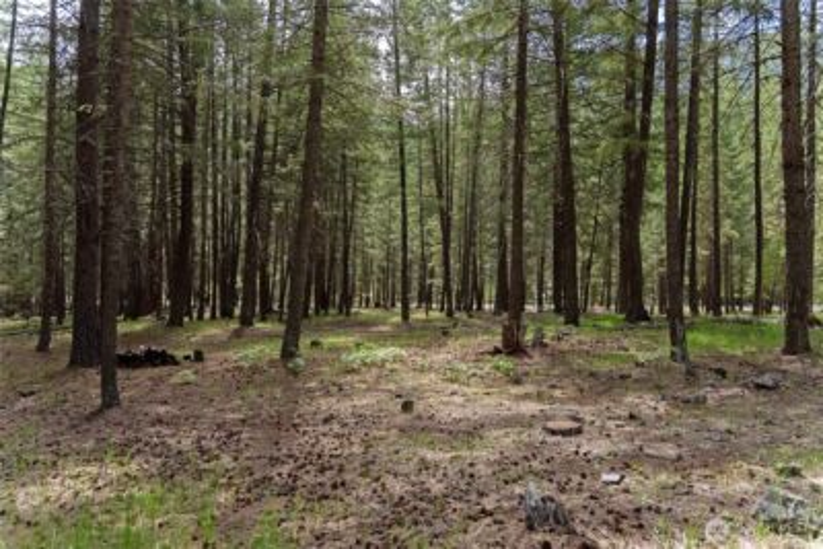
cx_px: 412
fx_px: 549
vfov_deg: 53.2
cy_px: 274
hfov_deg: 73.7
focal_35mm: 24
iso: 100
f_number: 2.8
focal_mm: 24
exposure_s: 1/8000
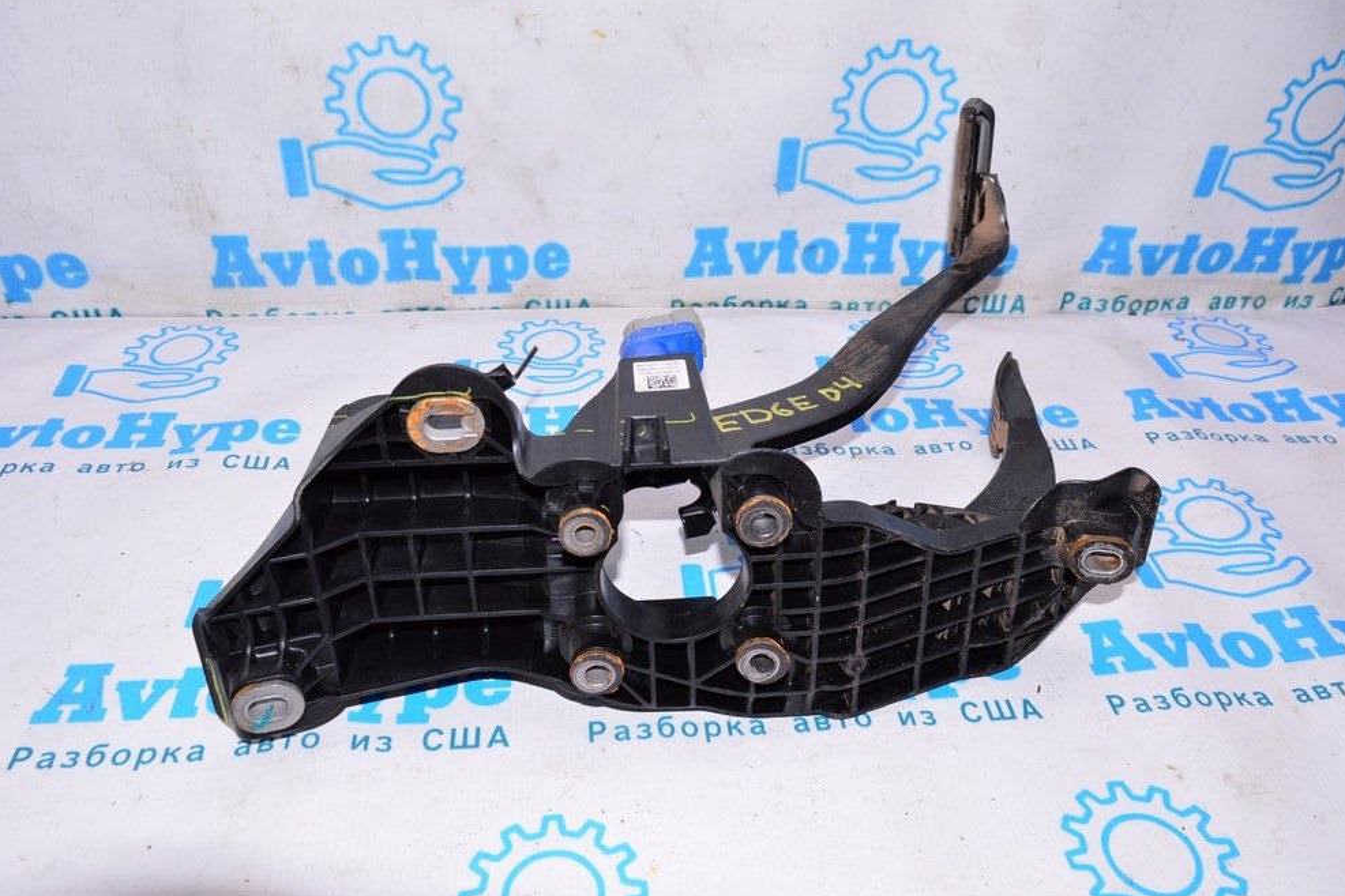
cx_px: 675
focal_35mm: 28
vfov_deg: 46.4
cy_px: 447
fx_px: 1046
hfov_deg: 65.5
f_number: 8
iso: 1600
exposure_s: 1/200
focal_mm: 18
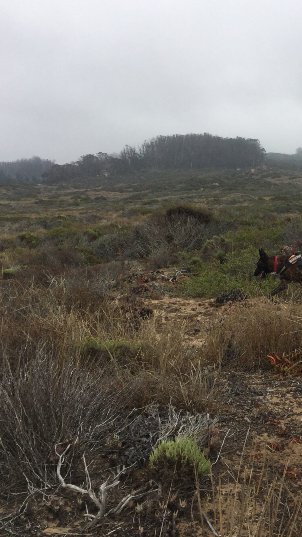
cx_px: 278
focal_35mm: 46
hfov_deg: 25.1
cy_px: 268
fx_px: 655
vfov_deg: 44.6
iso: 25
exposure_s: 1/413
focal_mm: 3.3
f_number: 2.4
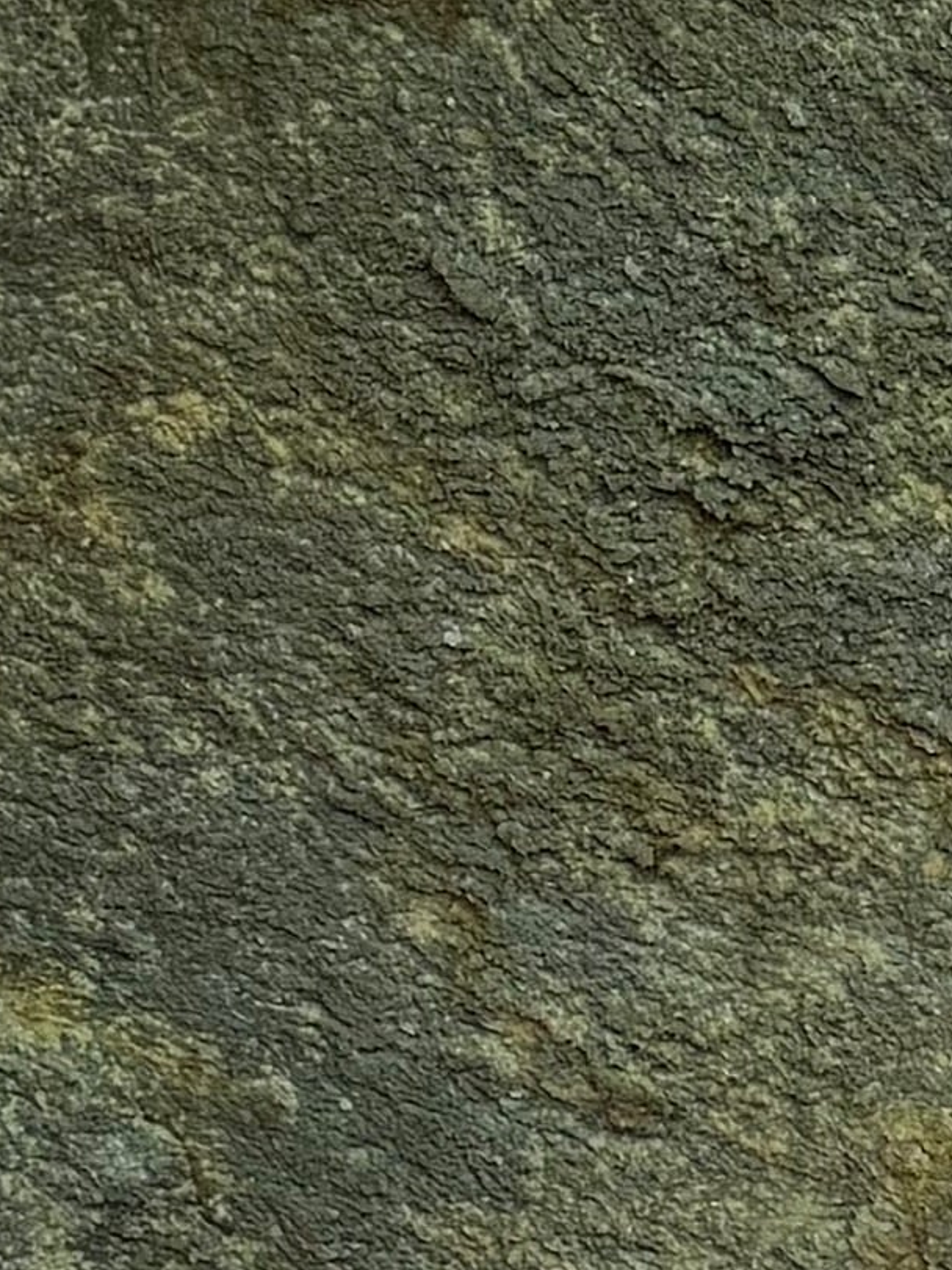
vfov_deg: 9.7
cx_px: 2812
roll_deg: -2.0
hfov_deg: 7.7
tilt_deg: +27.7
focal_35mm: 169
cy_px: 3442
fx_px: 6199
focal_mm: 6.76
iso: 100
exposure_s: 1/401
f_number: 1.78
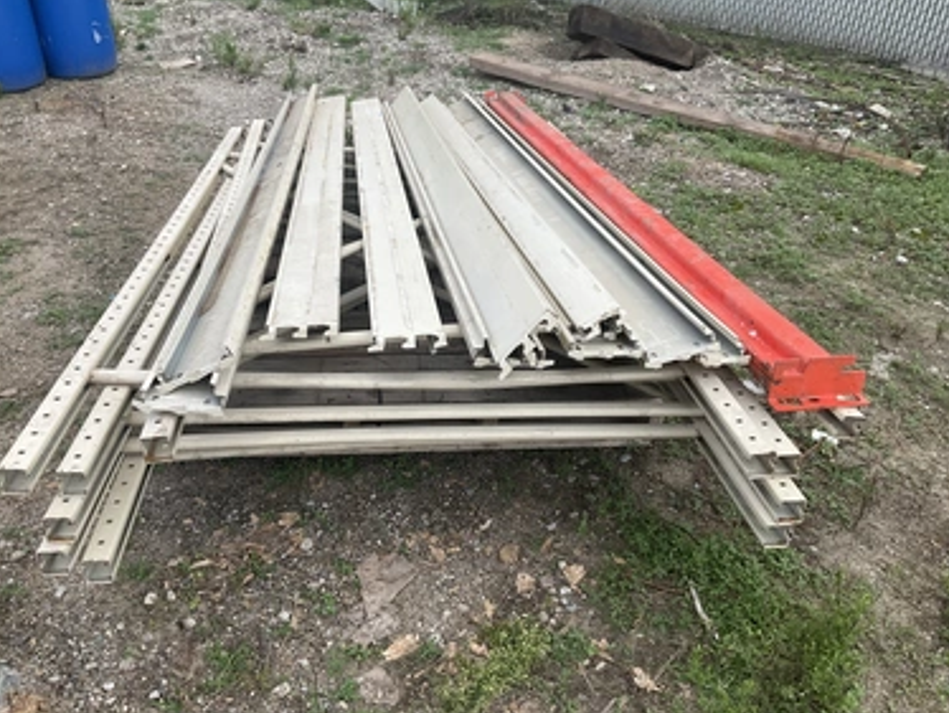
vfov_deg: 45.5
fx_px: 850
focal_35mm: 31
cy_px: 345
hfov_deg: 58.3
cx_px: 449
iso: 25
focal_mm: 3
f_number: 1.8
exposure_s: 1/739
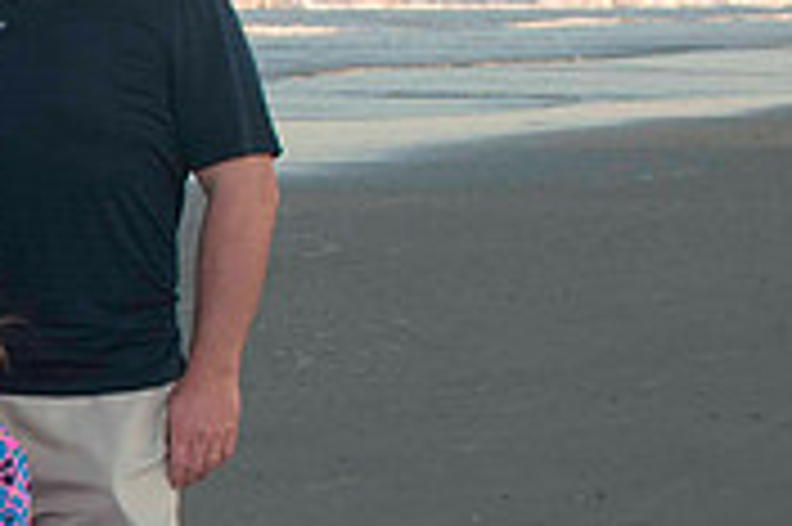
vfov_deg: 12.5
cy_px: 317
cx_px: -418
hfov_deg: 16.9
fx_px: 2396
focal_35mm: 109
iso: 100
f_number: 8
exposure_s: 1/160
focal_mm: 22
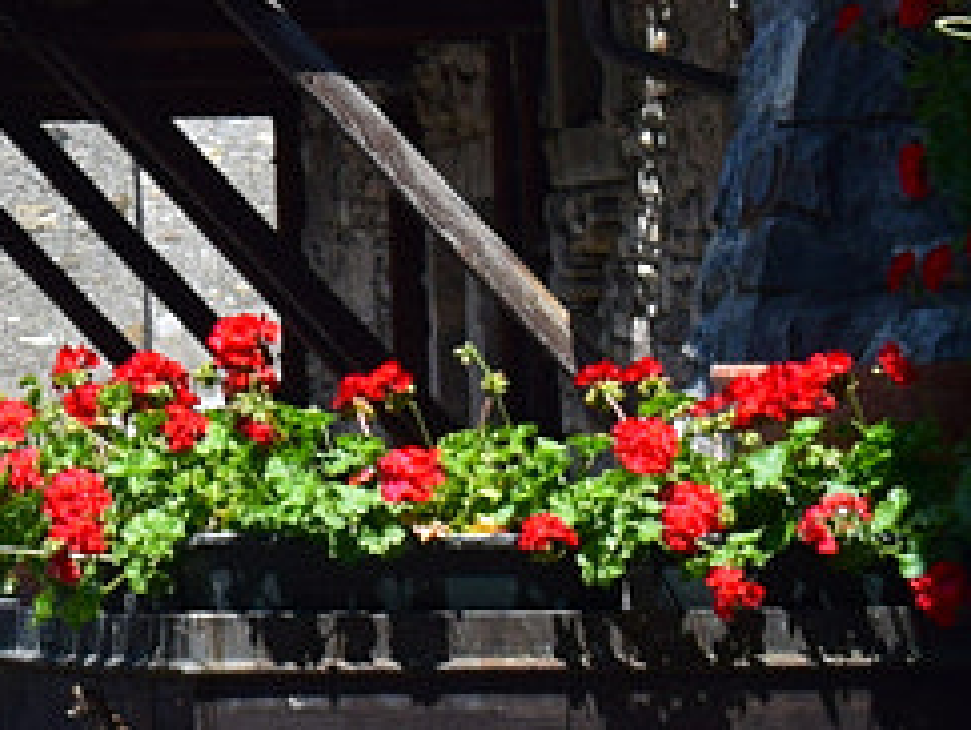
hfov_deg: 6.3
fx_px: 8288
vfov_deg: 5.0
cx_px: -1625
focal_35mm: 295
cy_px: -718
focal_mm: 31
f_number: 11
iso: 400
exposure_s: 1/400
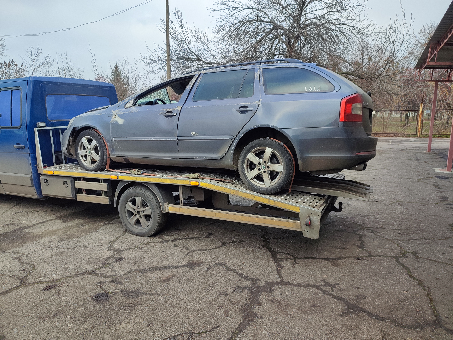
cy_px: 170
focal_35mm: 24
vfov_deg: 56.8
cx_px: 226
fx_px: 314
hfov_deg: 71.6
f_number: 1.89
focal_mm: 5.89
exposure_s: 1/199
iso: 50
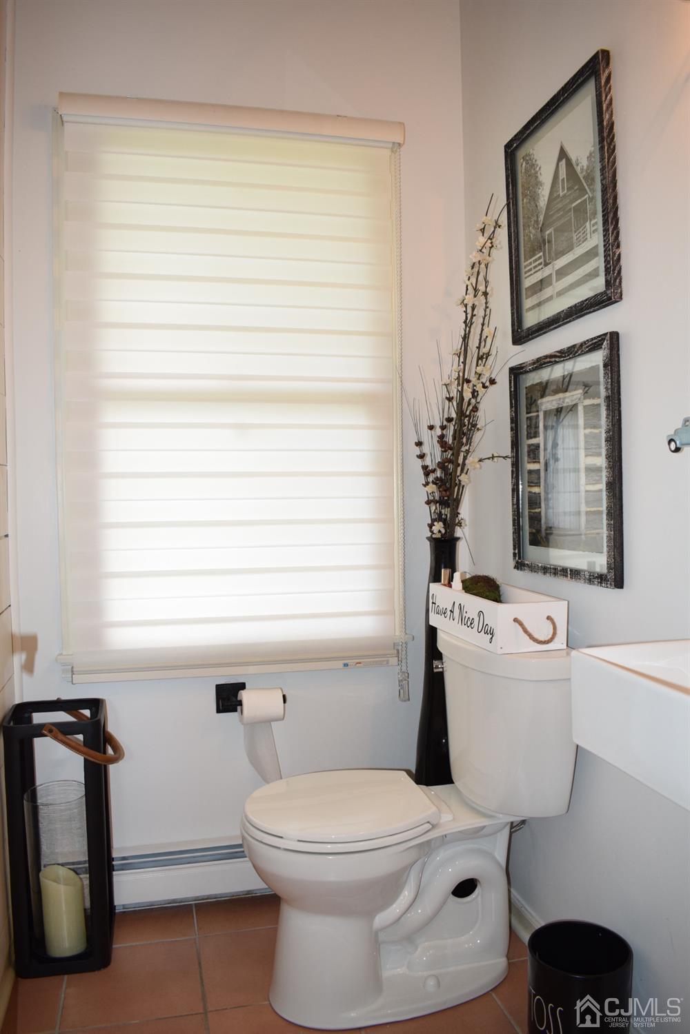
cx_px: 345
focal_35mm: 27
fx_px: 776
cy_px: 517
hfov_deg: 47.9
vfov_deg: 67.4
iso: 800
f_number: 5
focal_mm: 18
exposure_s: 1/100
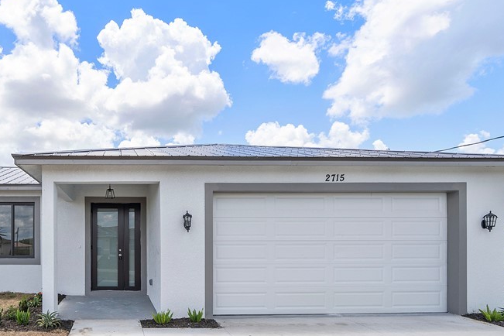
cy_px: 247
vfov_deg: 49.5
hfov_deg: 67.3
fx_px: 350
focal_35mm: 25
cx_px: 130
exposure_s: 1/640
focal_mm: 10
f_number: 4
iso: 100
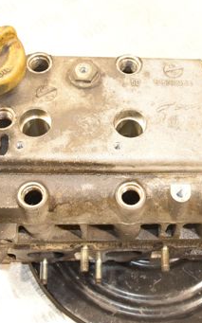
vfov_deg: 32.5
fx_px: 555
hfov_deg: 20.3
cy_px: 153
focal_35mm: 63
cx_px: 169
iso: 1600
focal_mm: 22
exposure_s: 1/100
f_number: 5.6
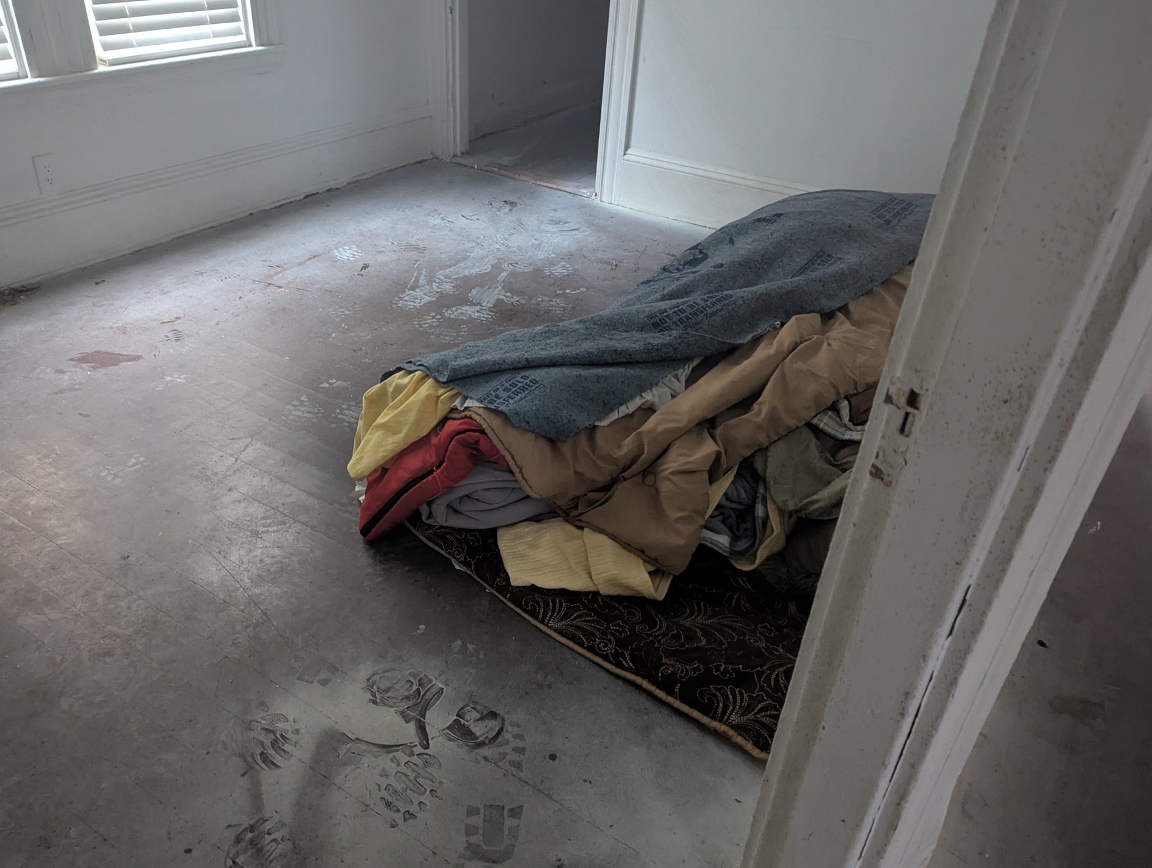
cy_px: 460
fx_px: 867
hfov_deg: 67.1
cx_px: 535
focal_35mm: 26
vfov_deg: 53.1
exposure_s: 1/50.8
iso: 1341
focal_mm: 6.81
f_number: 1.85
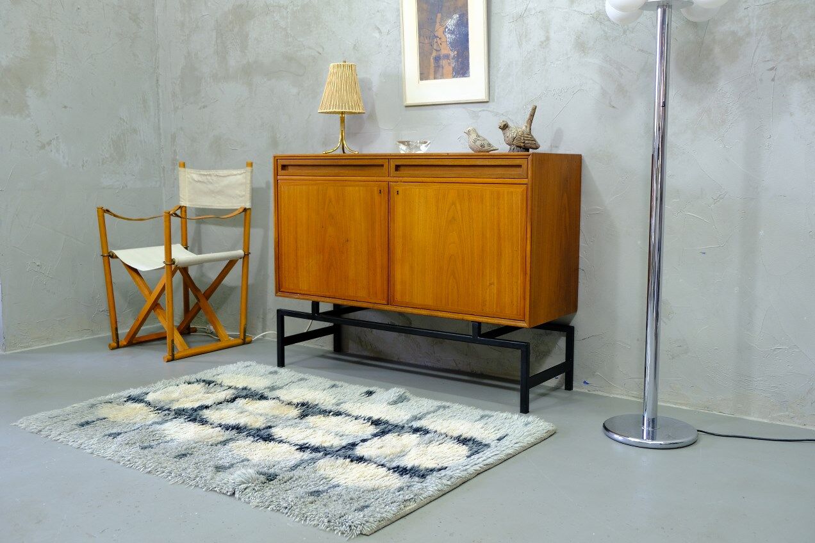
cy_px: 272
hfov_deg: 54.4
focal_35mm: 35
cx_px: 408
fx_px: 792
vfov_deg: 37.9
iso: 800
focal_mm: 23.3
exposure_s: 1/34
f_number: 3.2
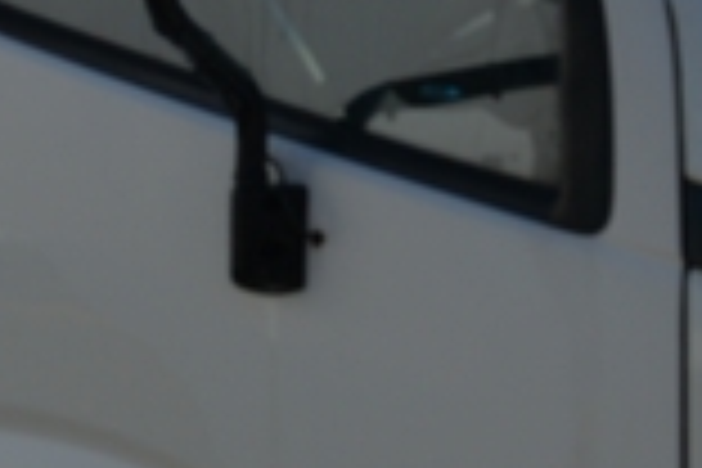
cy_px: 90
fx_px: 3978
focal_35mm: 204
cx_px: -310
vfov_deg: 6.7
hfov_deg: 9.8
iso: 100
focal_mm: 31
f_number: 9
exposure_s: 1/320
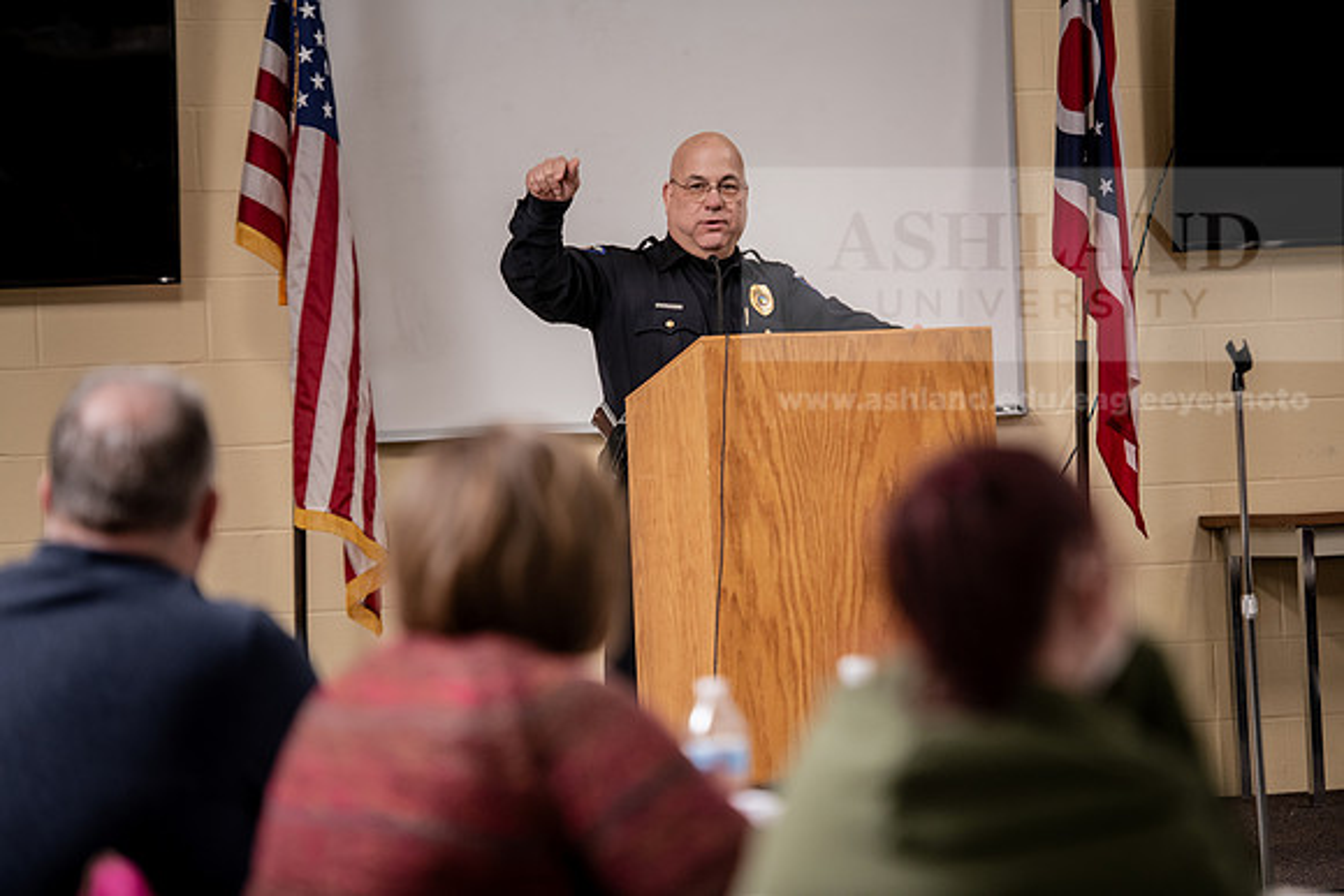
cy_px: 448
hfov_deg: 14.2
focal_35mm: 145
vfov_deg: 9.5
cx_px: 672
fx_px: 5414
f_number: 3.2
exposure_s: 1/200
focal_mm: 145
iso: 1250
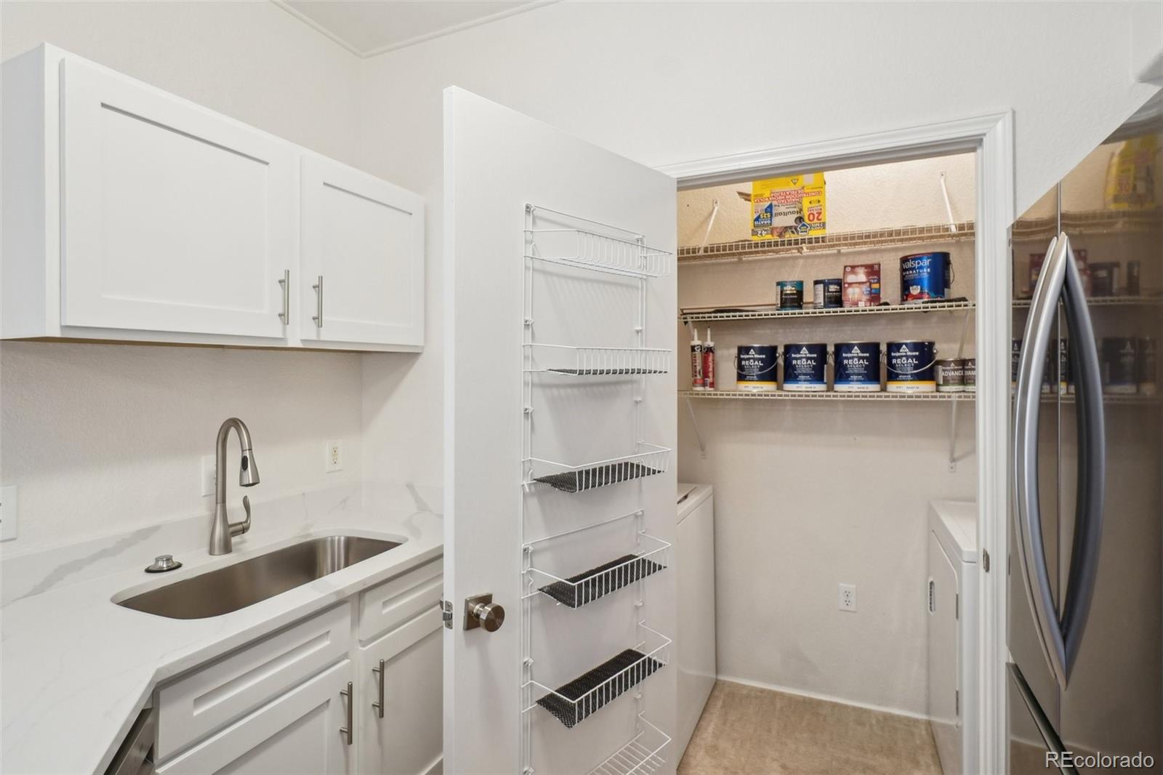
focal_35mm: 16
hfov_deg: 95.0
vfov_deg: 72.0
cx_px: 582
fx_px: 533
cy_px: 388
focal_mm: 11
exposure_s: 1/8
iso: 400
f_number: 8
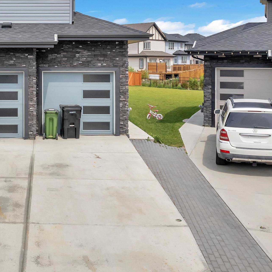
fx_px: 400
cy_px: 55
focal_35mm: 45
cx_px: 47
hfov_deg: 36.0
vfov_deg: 36.3
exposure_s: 1/2500
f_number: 2.8
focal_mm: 8.38
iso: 100
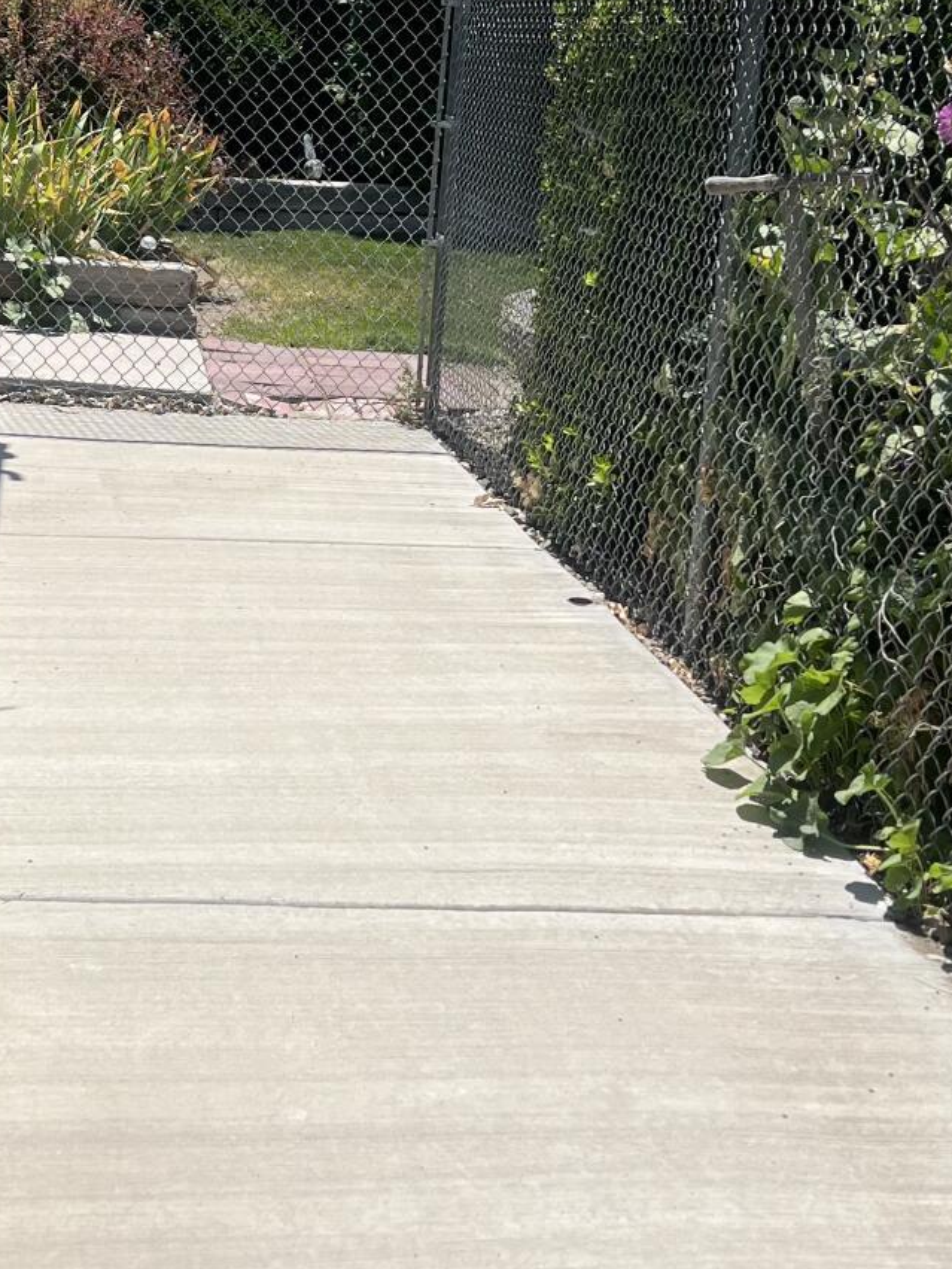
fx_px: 2237
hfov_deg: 23.9
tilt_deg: -10.8
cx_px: 292
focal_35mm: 61
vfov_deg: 31.4
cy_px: 404
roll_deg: -1.3
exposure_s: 1/6579
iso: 50
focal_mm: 5.7
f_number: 1.5
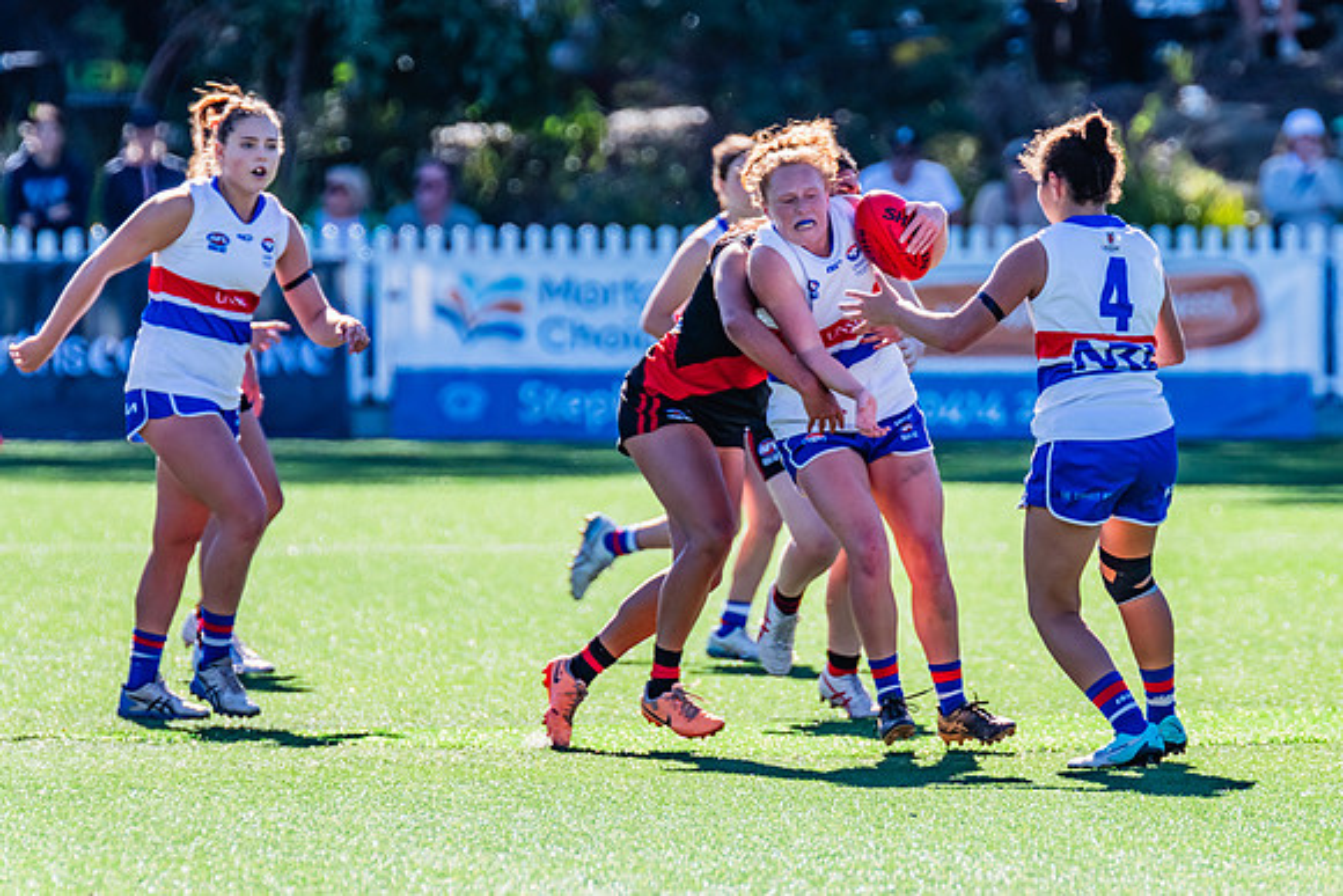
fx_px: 25677
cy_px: 363
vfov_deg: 2.0
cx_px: 832
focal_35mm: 688
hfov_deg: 3.0
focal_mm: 550
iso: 800
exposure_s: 1/1250
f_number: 8
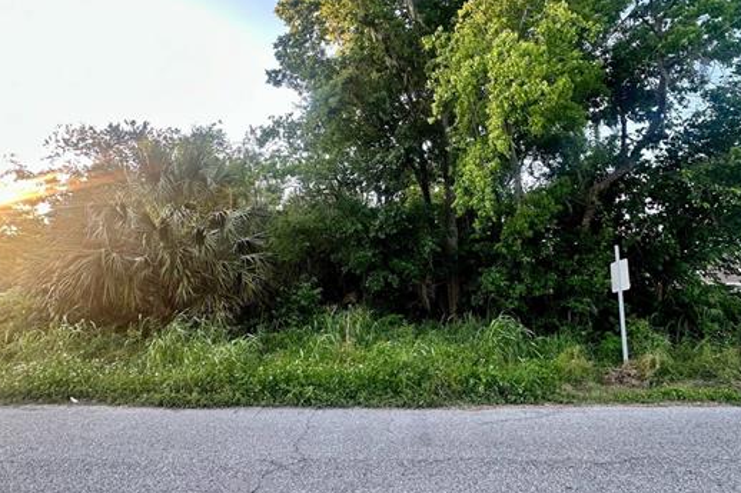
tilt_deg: +15.2
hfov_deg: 90.0
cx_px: 366
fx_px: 370
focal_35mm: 18
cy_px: 193
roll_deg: -0.1
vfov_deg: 66.6
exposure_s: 1/99
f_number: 2.2
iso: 64
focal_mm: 2.22
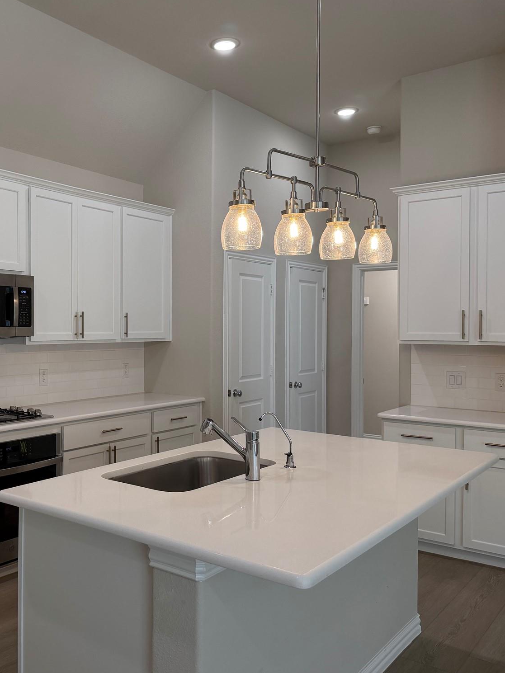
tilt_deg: -0.8
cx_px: 129
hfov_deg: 41.7
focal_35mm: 33
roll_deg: +0.1
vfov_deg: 55.3
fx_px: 642
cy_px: 336
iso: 160
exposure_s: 1/217
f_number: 1.78
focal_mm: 6.76
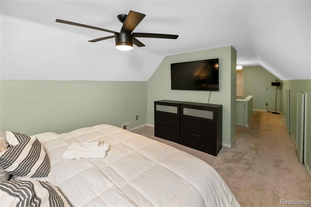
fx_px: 121
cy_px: 104
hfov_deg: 104.3
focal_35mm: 14
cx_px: 156
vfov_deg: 81.1
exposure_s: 1/60
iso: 400
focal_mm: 14
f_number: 4
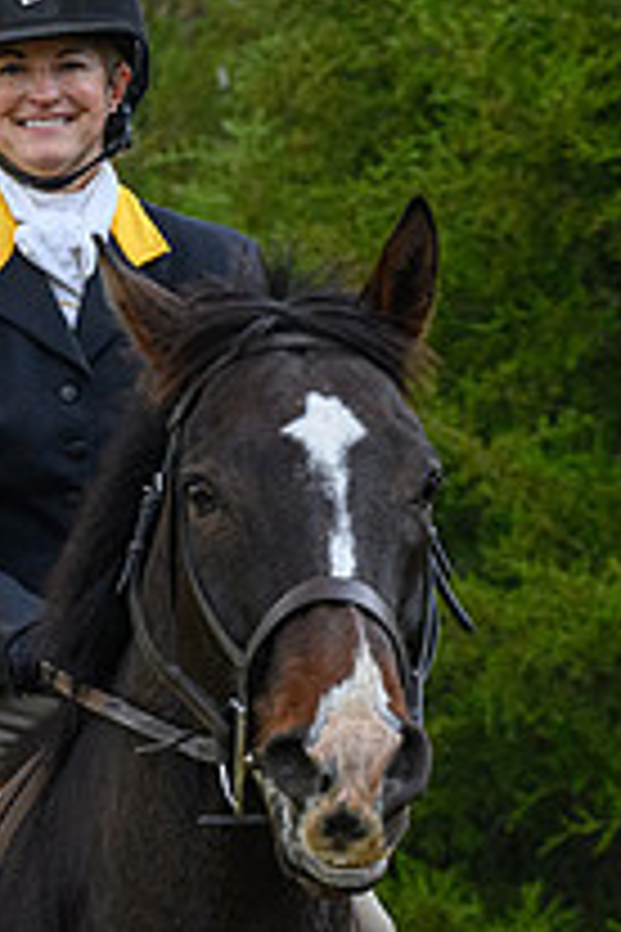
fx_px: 7684
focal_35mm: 297
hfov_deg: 4.6
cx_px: 413
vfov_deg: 6.9
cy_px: 484
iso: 2000
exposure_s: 1/200
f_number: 5.6
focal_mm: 82
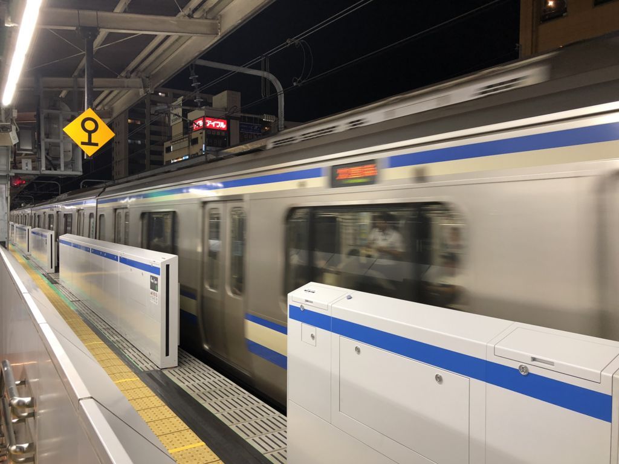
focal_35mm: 28
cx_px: 310
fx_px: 501
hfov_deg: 63.4
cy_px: 232
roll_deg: -0.1
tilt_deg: -3.6
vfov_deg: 49.7
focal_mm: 3.99
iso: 40
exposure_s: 1/20
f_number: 1.8
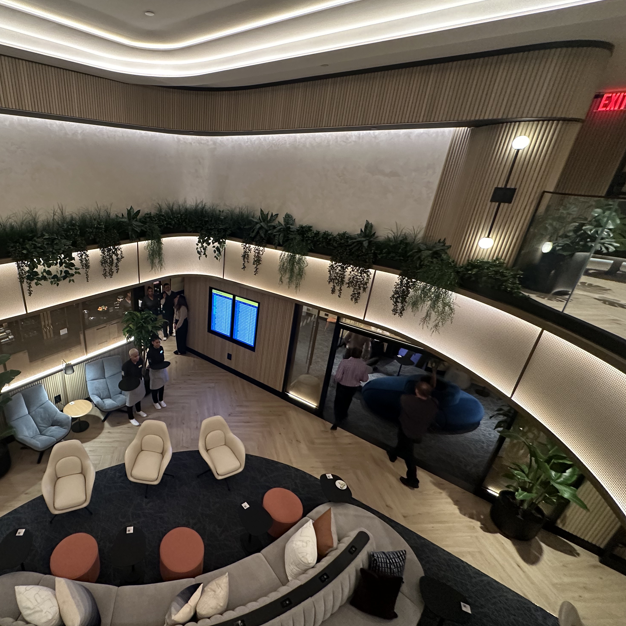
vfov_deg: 84.0
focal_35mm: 17
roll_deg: -2.4
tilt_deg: -23.3
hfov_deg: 80.7
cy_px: 313
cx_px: 201
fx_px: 348
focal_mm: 2.22
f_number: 2.2
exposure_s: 1/59
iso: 400
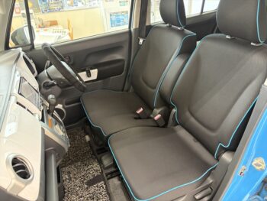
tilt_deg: -29.4
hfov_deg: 67.3
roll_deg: +3.9
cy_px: 100
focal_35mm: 26
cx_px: 134
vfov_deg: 53.1
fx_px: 201
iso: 500
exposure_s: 1/40
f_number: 1.6
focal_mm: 5.96
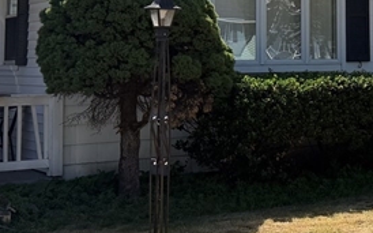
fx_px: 965
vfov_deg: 13.5
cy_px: -14
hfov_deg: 20.5
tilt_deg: +4.7
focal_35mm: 95
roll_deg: +1.7
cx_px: 444
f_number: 1.78
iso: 100
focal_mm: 6.76
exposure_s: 1/4405
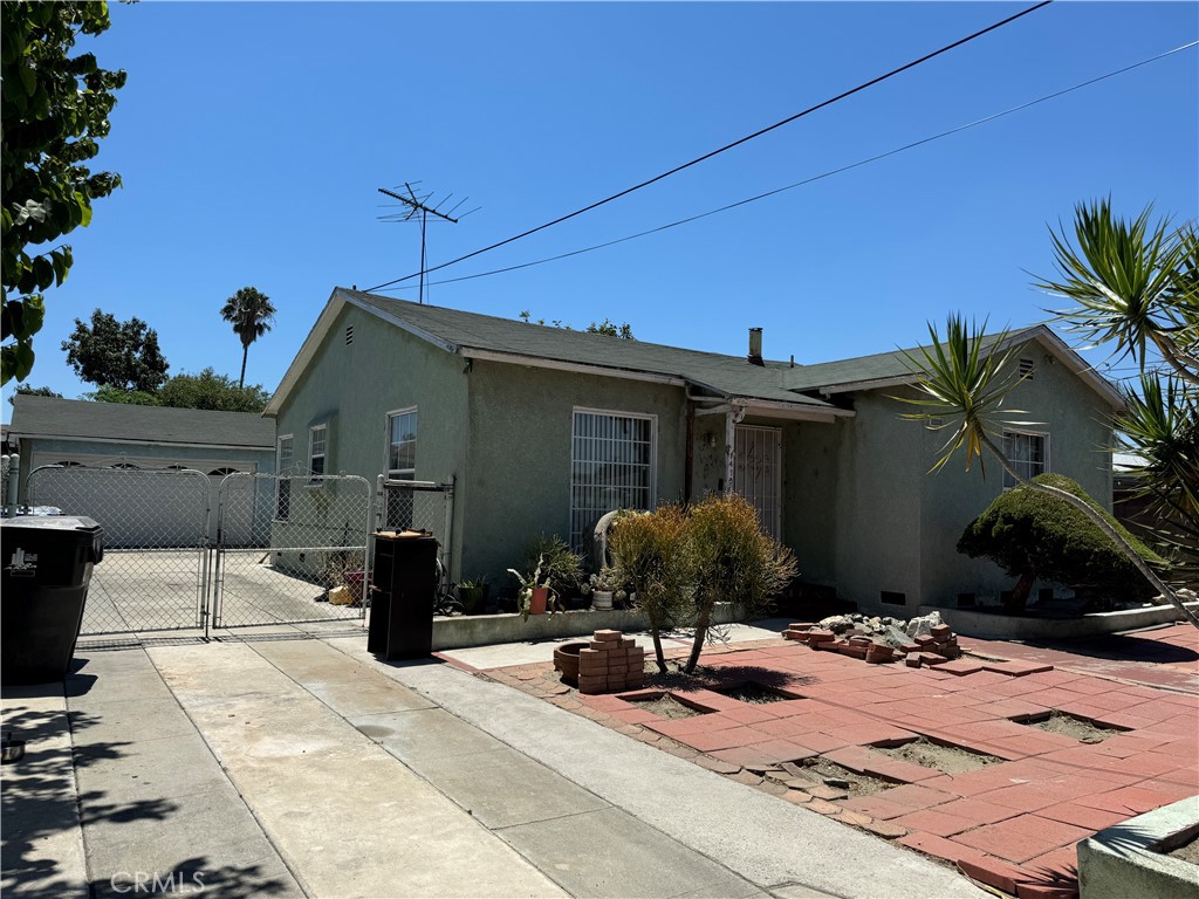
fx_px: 831
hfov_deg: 71.6
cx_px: 600
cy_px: 450
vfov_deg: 56.8
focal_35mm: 24
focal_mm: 6.76
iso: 80
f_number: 1.78
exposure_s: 1/6410
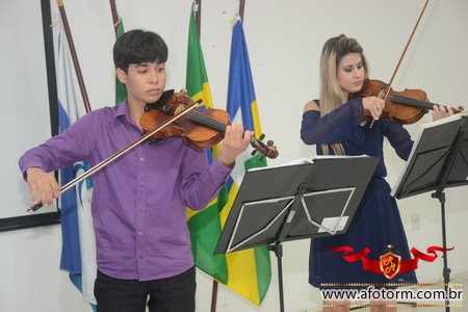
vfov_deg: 18.9
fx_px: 936
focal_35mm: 72
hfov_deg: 28.1
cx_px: 234
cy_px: 156
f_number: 4.8
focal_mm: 48
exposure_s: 1/80
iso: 1600
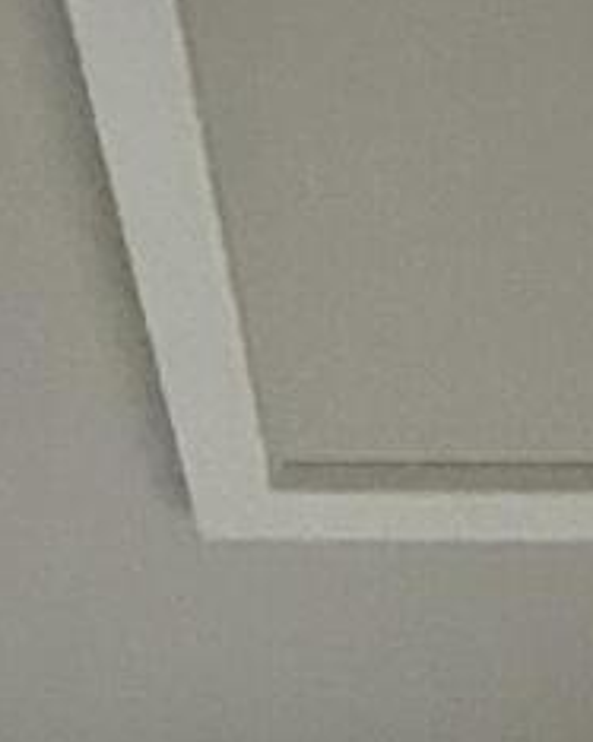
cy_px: 2651
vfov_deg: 9.3
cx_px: 647
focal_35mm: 117
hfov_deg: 12.9
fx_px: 2568
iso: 160
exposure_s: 1/60
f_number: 2.2
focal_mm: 2.22
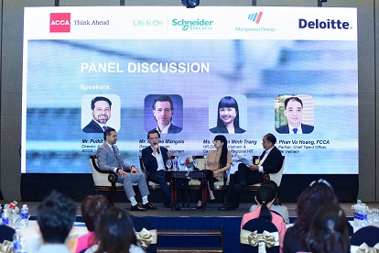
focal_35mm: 80
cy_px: 126
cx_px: 190
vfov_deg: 17.1
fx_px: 842
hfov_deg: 25.4
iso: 1600
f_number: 3.5
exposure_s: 1/200
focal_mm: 80
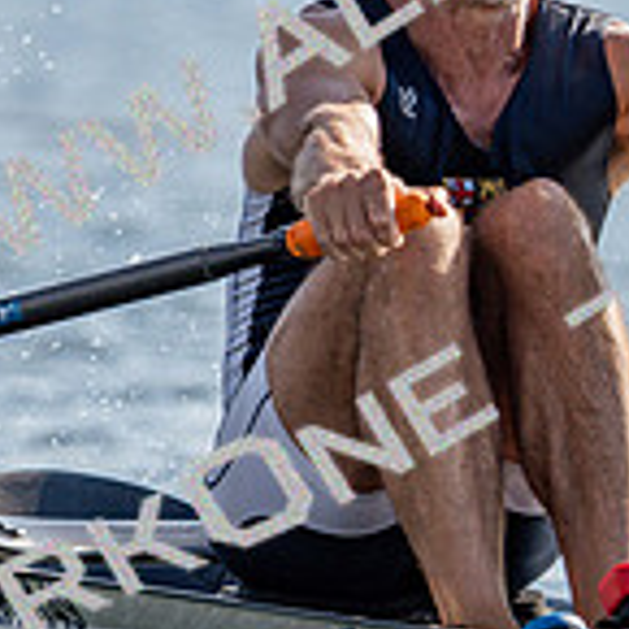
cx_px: 369
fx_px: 27075
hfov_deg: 1.3
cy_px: 332
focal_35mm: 1317
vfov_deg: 1.3
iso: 250
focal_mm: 388
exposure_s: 1/1600
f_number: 6.3
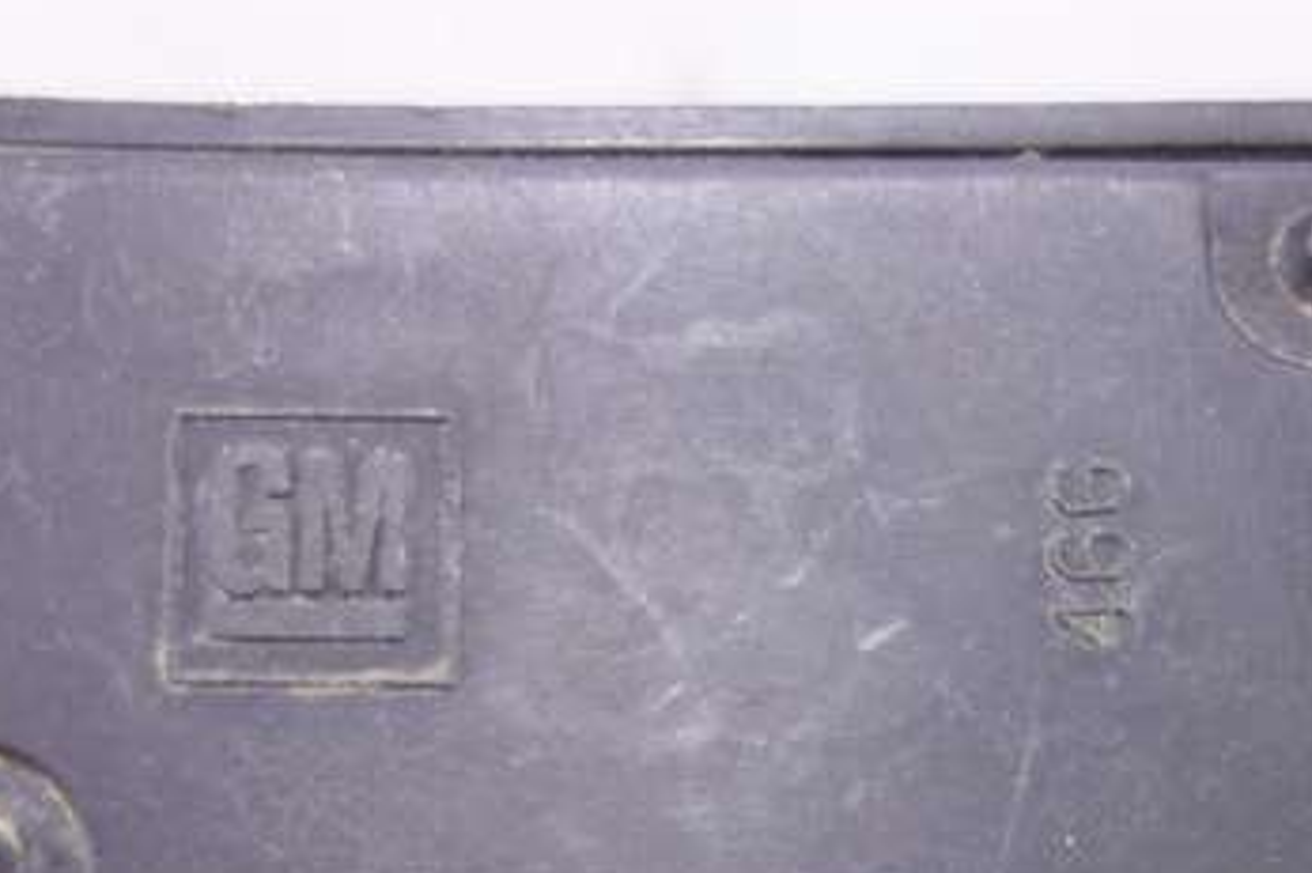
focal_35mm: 62
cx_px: 677
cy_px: 801
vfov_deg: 21.4
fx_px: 2258
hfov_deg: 32.4
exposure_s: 1/50
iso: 125
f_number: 1.8
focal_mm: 10.4
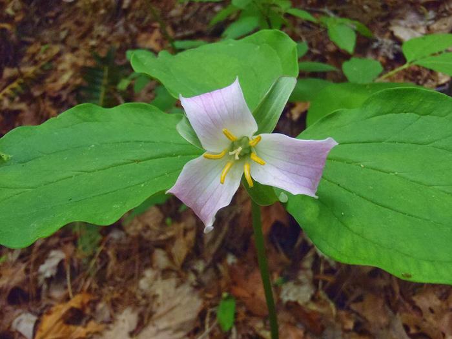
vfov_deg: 38.7
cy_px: 170
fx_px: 483
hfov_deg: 50.1
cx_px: 226
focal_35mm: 37
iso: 400
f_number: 4.7
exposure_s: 1/60
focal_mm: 6.64
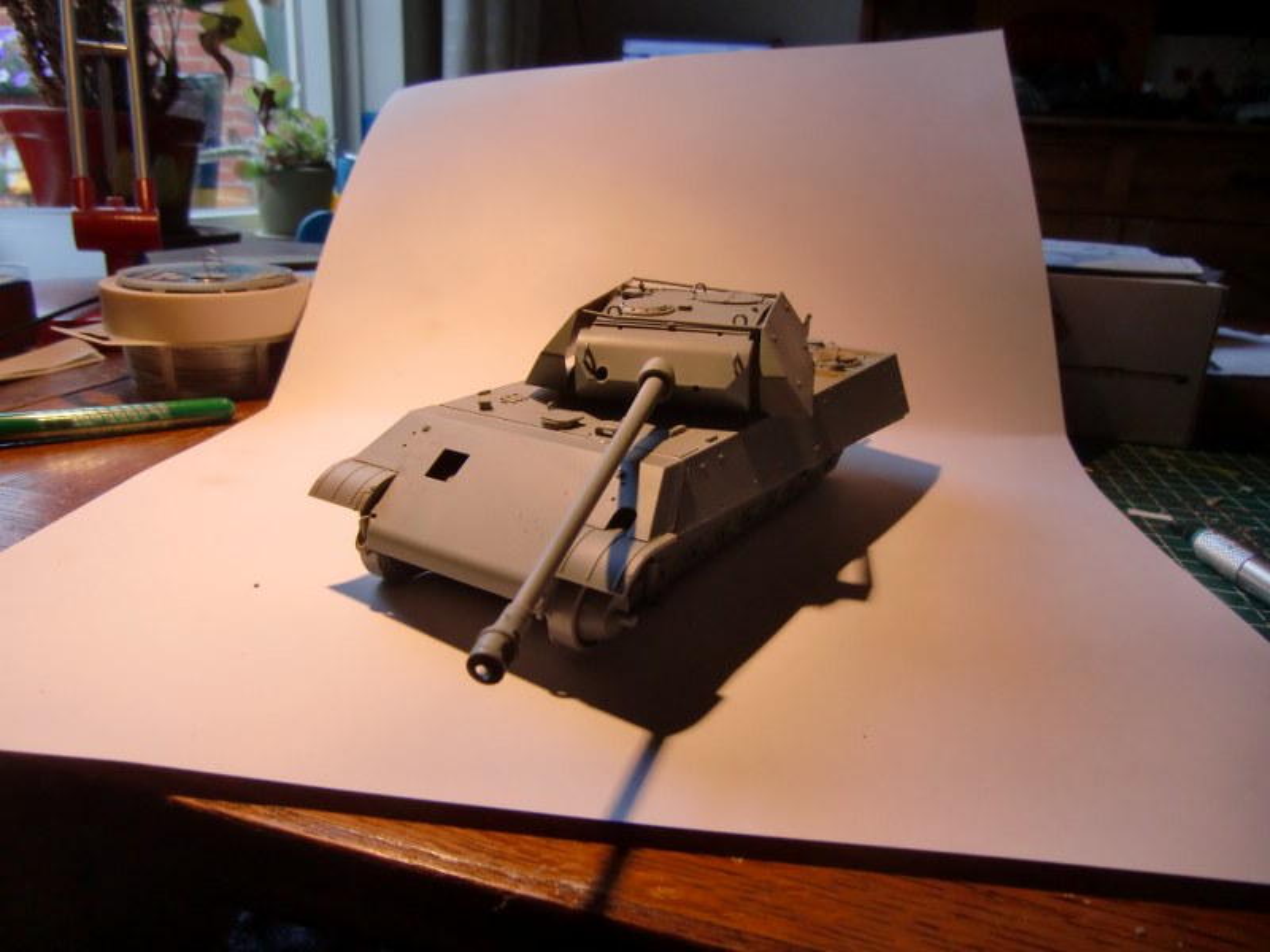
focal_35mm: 24
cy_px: 476
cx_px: 635
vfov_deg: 56.8
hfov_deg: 71.6
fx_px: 881
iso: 125
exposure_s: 1/60
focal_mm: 4.3
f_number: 3.2
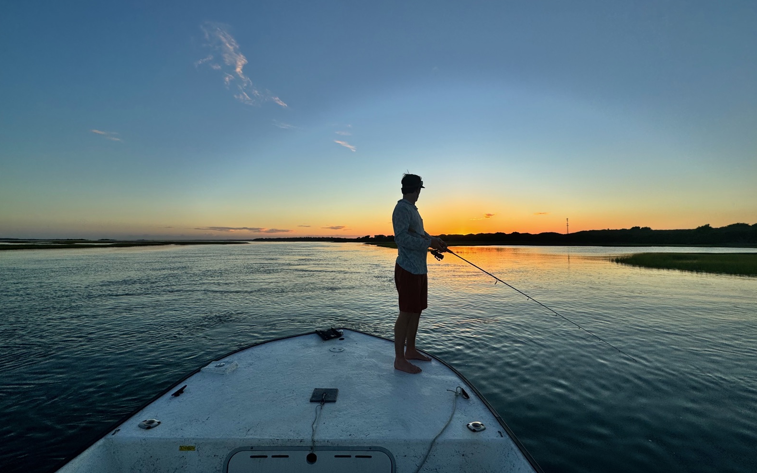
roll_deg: -0.3
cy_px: 222
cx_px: 380
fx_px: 309
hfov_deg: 101.5
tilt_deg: +2.6
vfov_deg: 74.7
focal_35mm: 15
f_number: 2.2
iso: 50
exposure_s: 1/779
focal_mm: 2.22
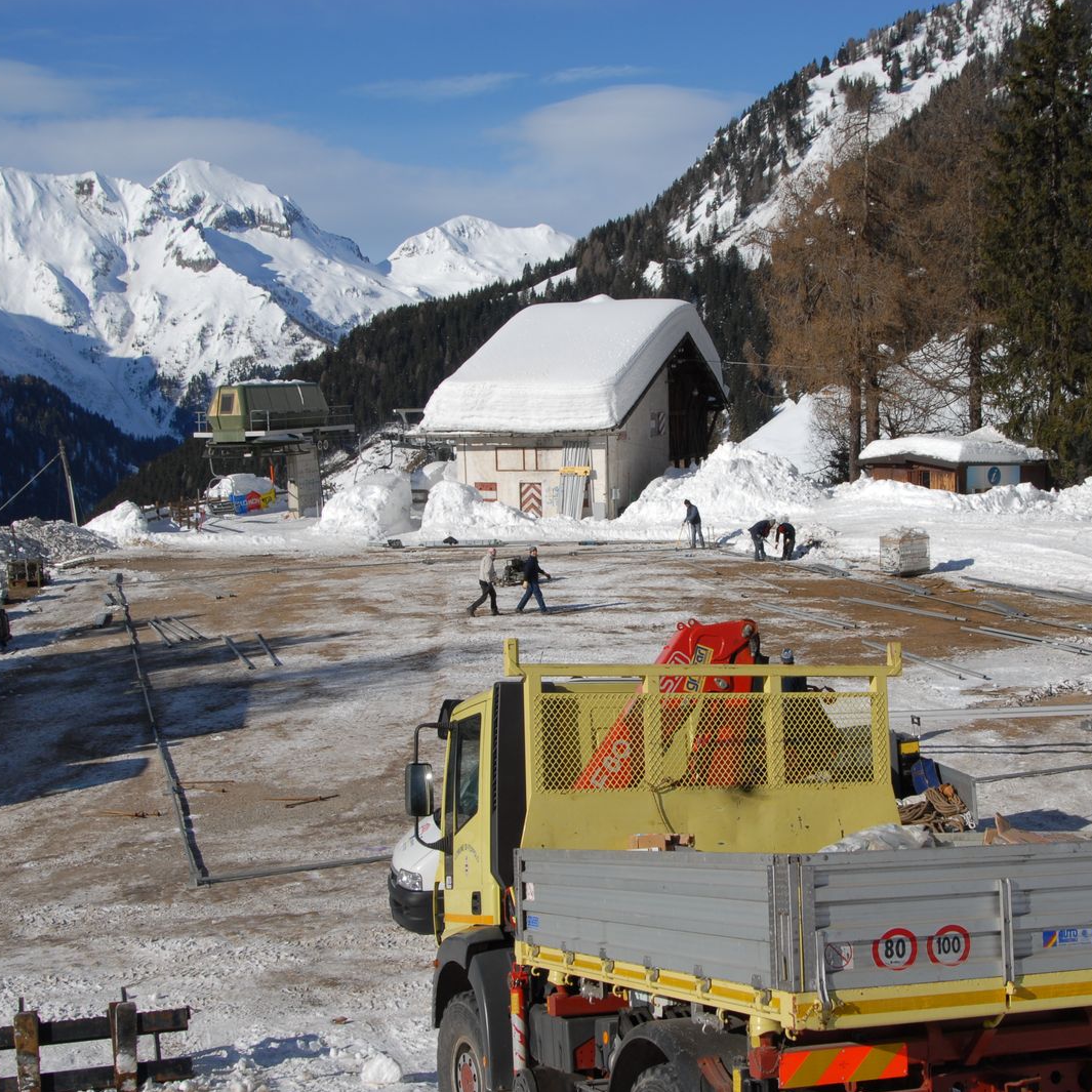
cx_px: 632
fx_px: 1642
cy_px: 546
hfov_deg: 36.7
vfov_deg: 36.8
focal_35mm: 46
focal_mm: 24
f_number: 10
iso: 125
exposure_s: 1/400
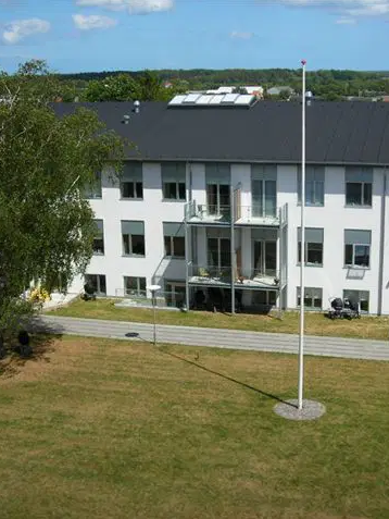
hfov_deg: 28.6
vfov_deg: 37.5
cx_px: 211
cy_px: 259
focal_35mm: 51
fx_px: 764
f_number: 6.4
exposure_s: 1/197
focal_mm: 6.3
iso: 50
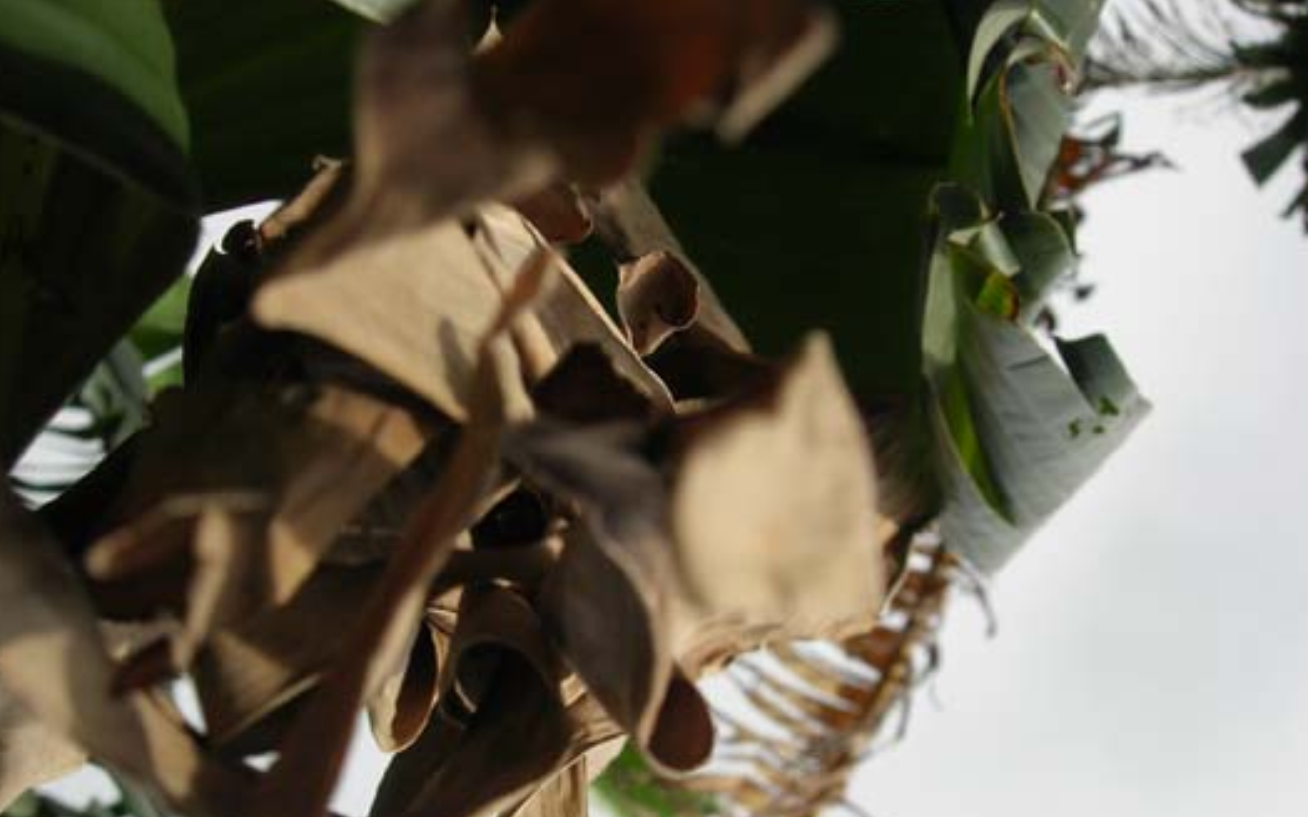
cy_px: 555
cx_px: 610
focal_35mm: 46
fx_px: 1640
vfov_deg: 27.8
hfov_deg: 43.5
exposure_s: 1/718
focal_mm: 7.8
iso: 64
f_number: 4.8
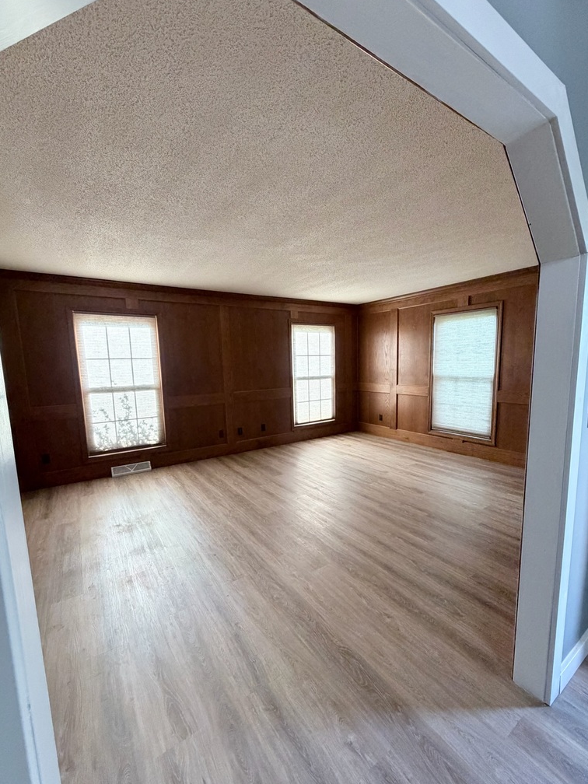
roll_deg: +0.4
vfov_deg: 98.1
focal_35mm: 15
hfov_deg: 81.7
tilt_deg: -7.8
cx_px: 302
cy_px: 409
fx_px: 340
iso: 400
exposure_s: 1/60
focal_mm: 2.22
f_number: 2.2
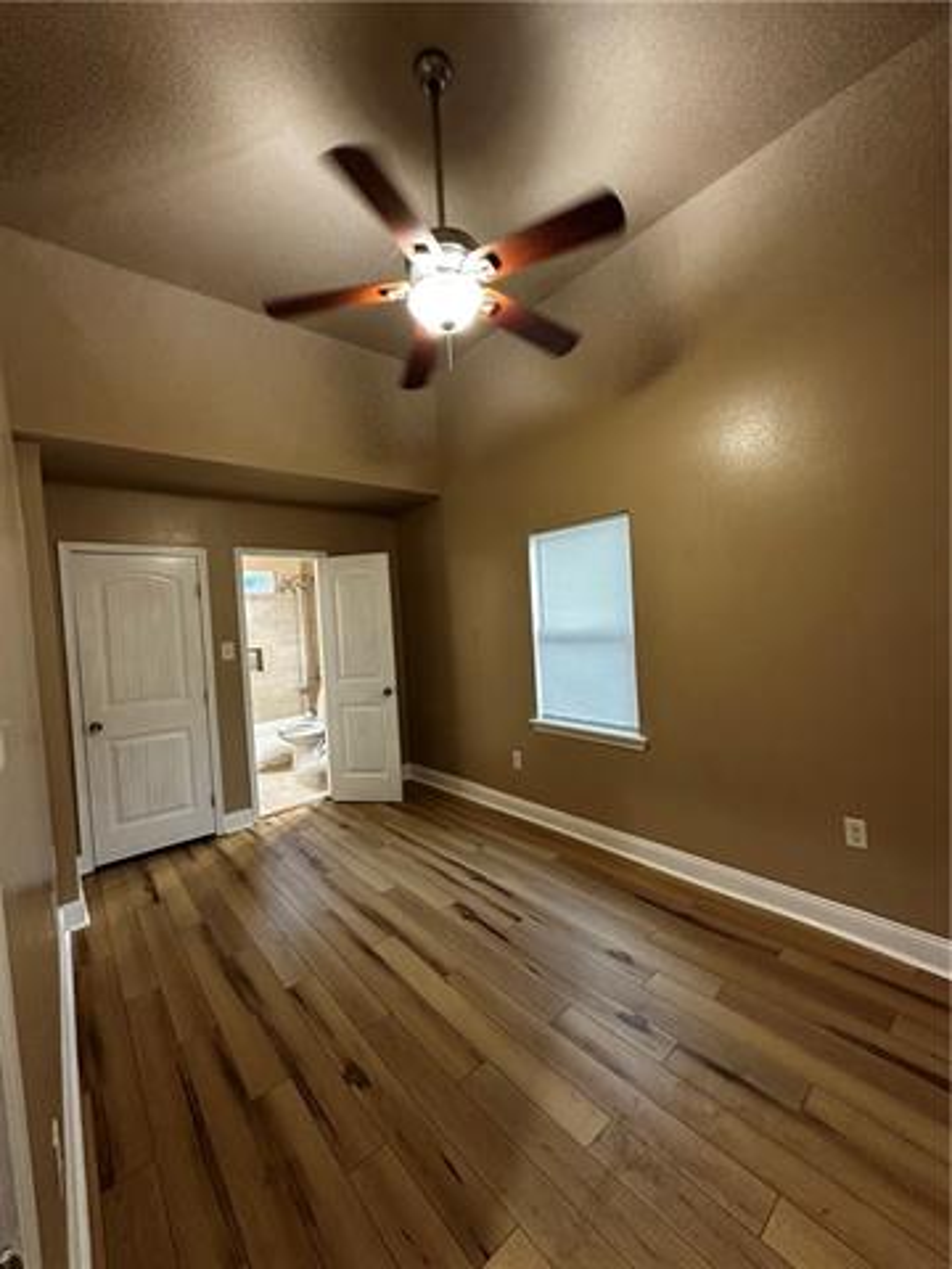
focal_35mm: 14
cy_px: 634
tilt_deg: -2.1
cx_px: 476
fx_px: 513
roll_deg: +2.2
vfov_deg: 102.1
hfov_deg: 85.7
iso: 500
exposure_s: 1/60
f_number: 2.2
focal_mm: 2.22
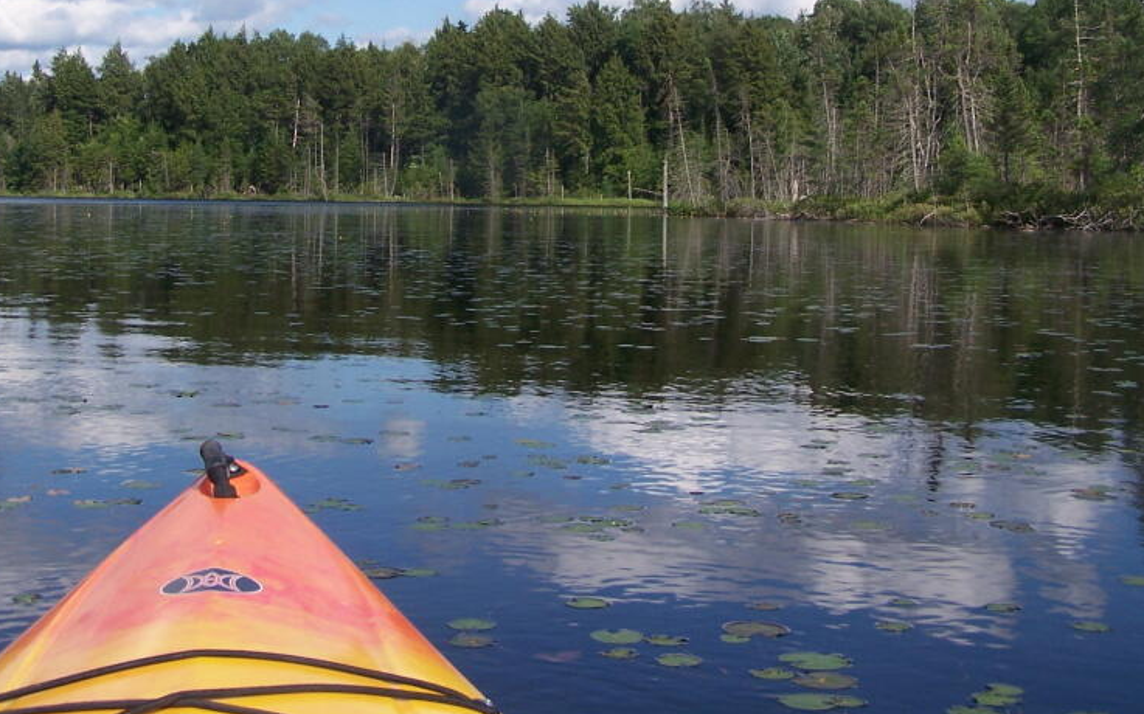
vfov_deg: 22.8
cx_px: 503
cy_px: 132
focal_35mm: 56
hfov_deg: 36.2
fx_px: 1745
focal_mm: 6.3
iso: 80
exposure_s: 1/1000
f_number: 4
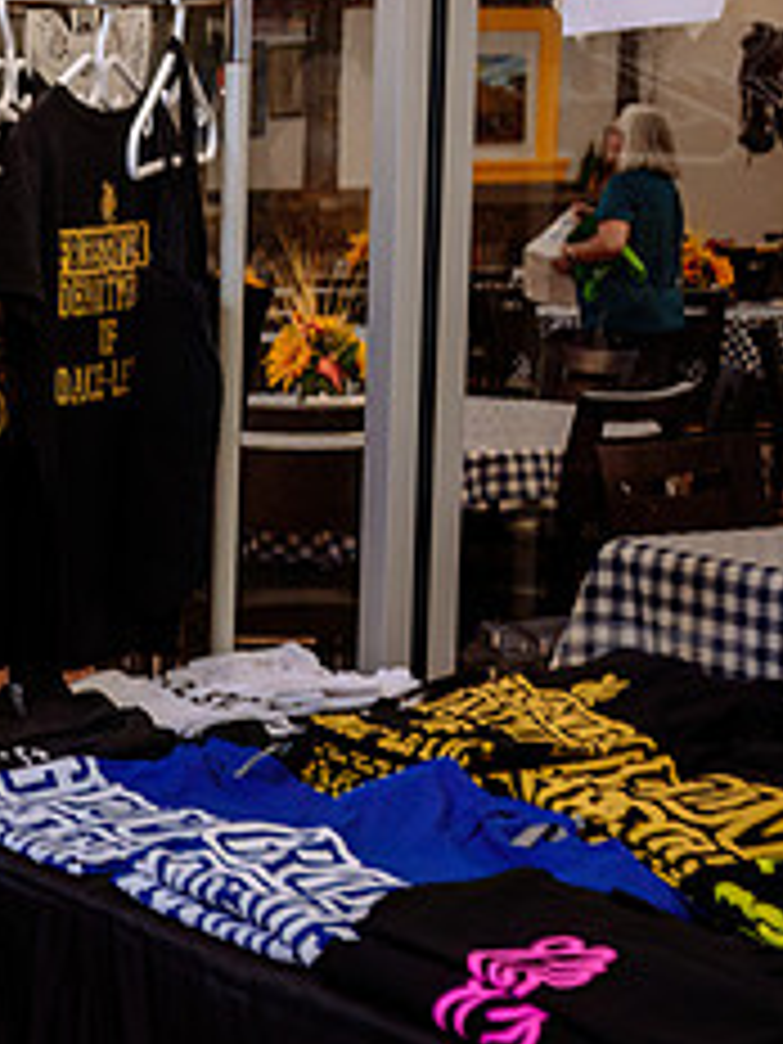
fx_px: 2564
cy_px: 592
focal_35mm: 85
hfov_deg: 15.9
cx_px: -396
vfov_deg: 23.0
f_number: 3.5
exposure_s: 1/125
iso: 800
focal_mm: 28
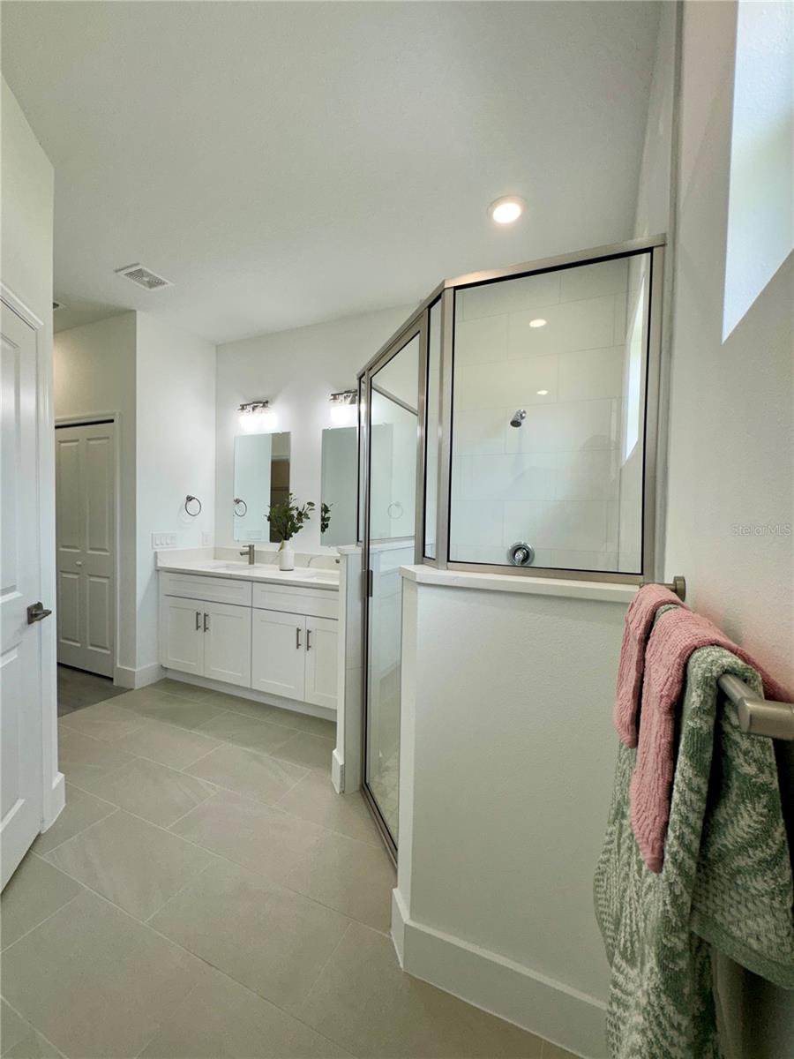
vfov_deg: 102.1
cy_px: 530
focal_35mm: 14
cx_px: 397
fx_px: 428
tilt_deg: -2.2
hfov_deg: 85.7
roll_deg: -0.4
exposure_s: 1/120
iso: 50
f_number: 2.2
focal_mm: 2.22
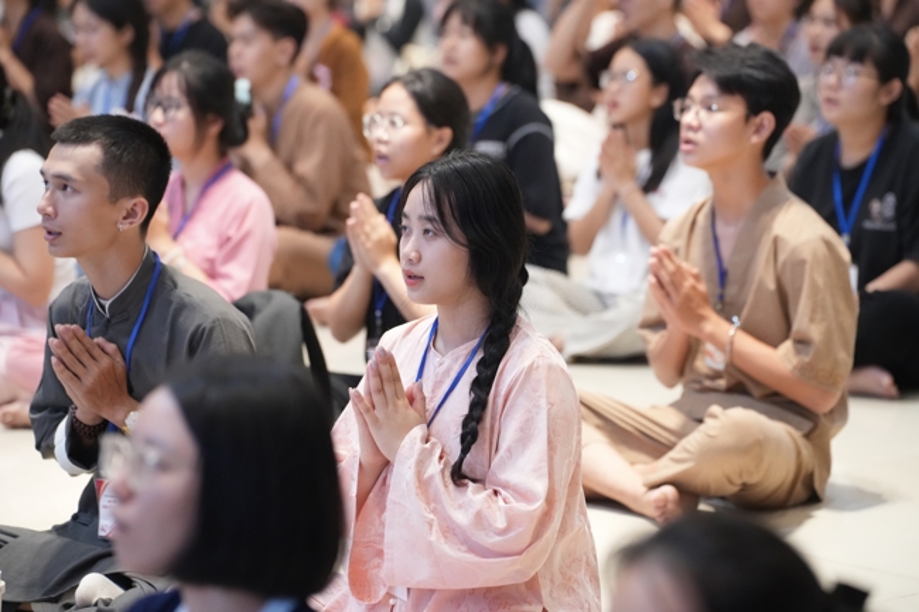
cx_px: 460
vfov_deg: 9.1
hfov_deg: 13.7
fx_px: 3828
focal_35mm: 150
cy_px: 306
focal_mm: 150
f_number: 4
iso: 6400
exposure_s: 1/200
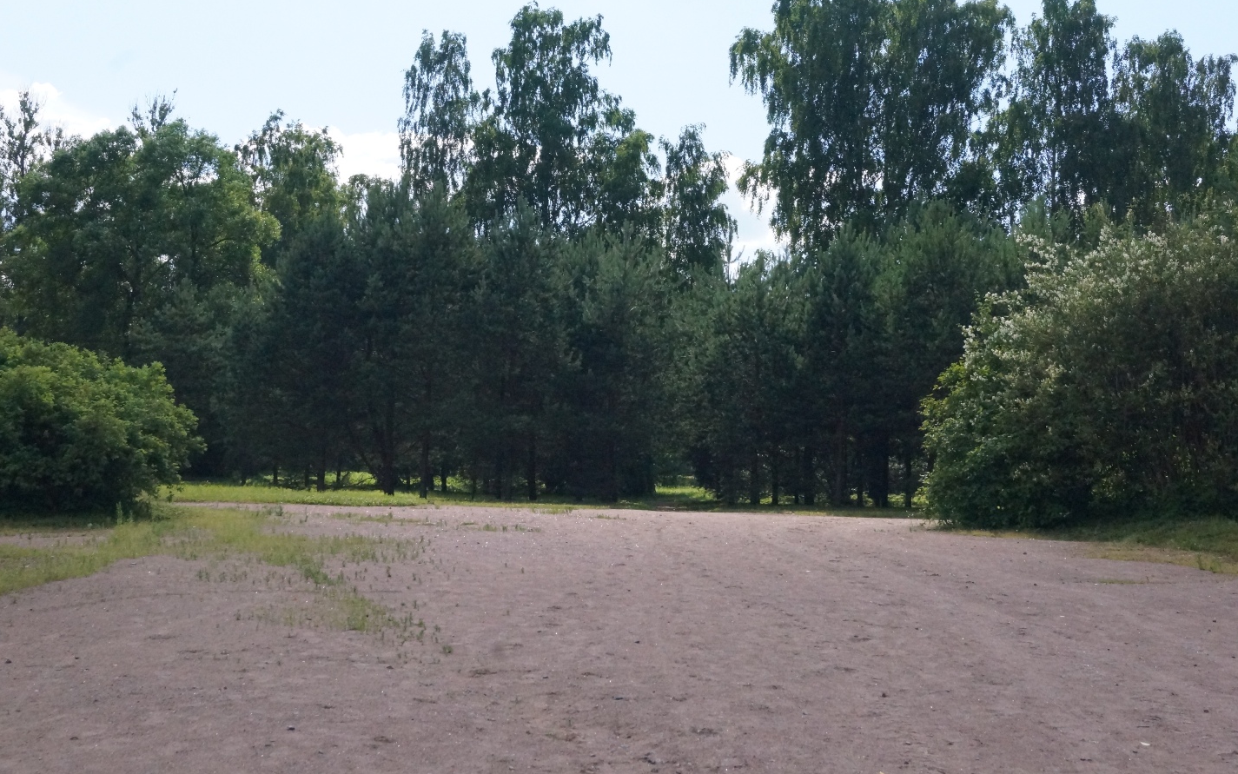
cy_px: 374
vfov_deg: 24.2
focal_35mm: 54
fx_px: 1806
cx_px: 619
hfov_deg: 37.8
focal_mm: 35
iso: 3200
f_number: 13
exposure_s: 1/2500
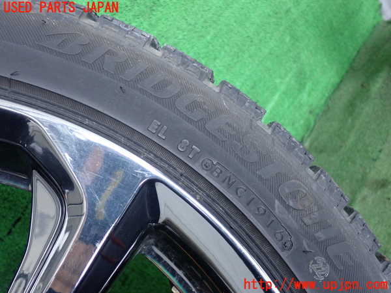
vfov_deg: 39.7
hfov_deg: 51.4
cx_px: 196
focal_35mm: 36
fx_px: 407
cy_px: 146
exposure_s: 1/125
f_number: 2.5
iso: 640
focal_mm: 6.37
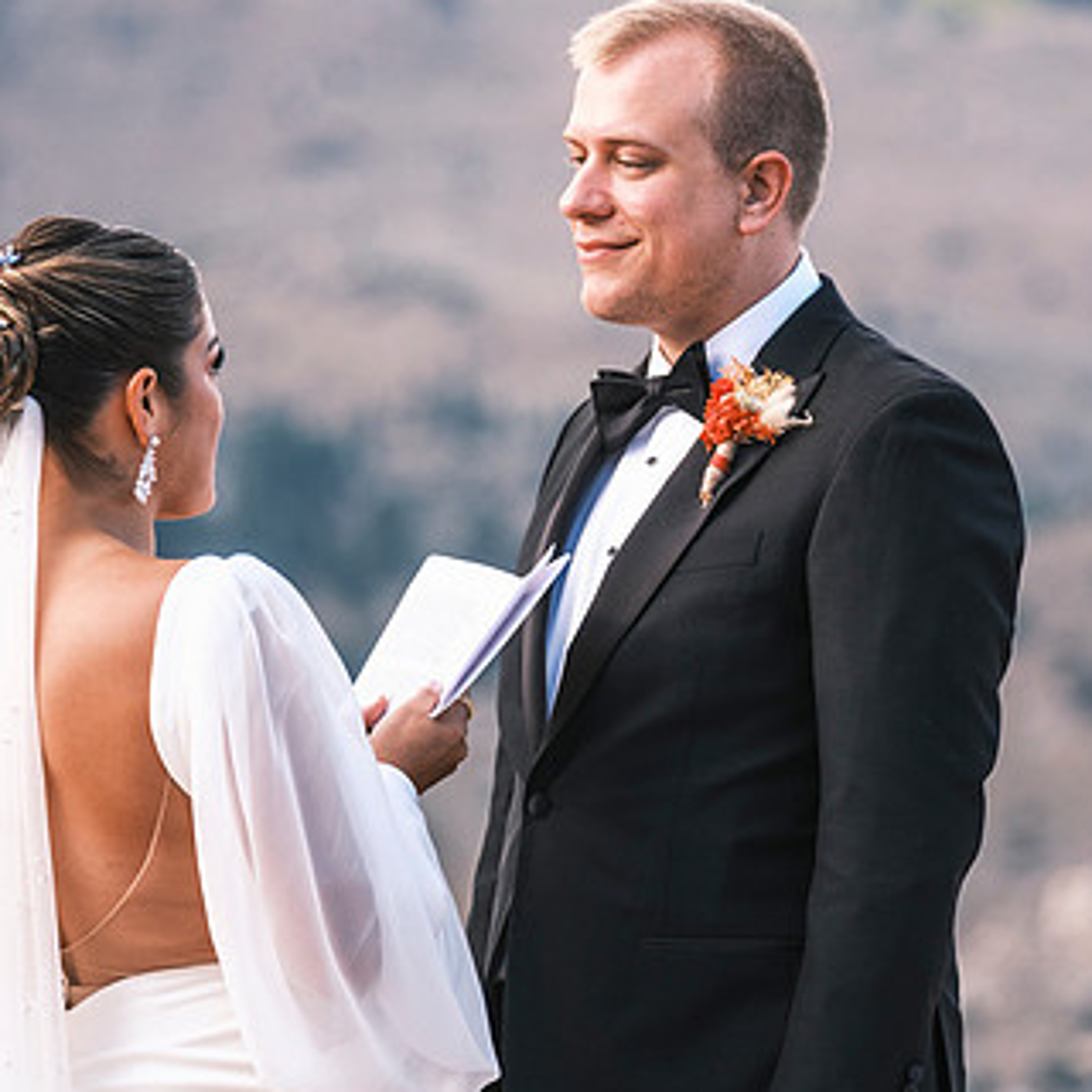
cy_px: 507
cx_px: 706
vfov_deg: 6.1
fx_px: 10243
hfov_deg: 6.1
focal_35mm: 287
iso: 400
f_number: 2.8
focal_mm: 124.3
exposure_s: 1/750
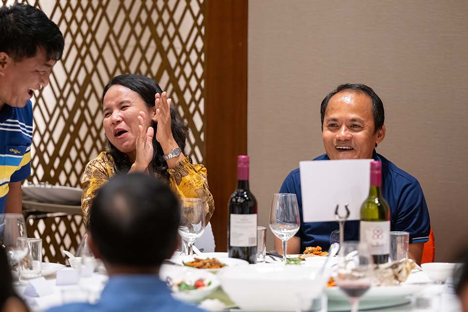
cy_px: 156
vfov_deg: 7.0
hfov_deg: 10.5
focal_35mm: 195
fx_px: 2535
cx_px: 234
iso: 2800
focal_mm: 195
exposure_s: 1/200
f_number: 3.5
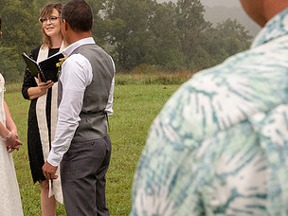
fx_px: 724
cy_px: 36
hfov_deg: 22.0
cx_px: 29
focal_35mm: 87
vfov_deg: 16.8
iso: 1400
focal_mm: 35
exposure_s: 1/4000
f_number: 6.3
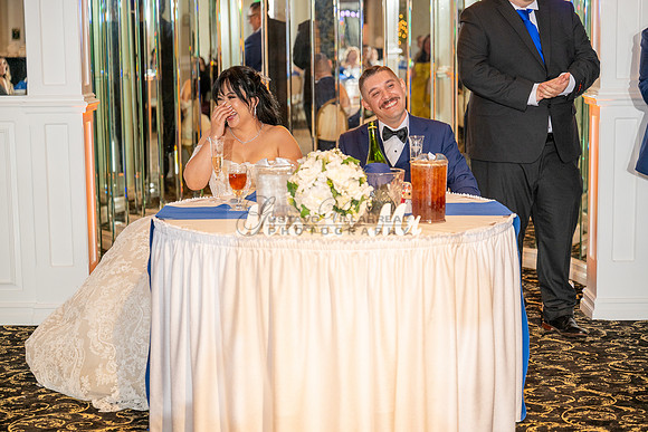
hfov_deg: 28.8
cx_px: 324
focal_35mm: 70
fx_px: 1260
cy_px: 216
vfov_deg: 19.5
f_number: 3.2
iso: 640
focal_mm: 70
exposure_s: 1/160
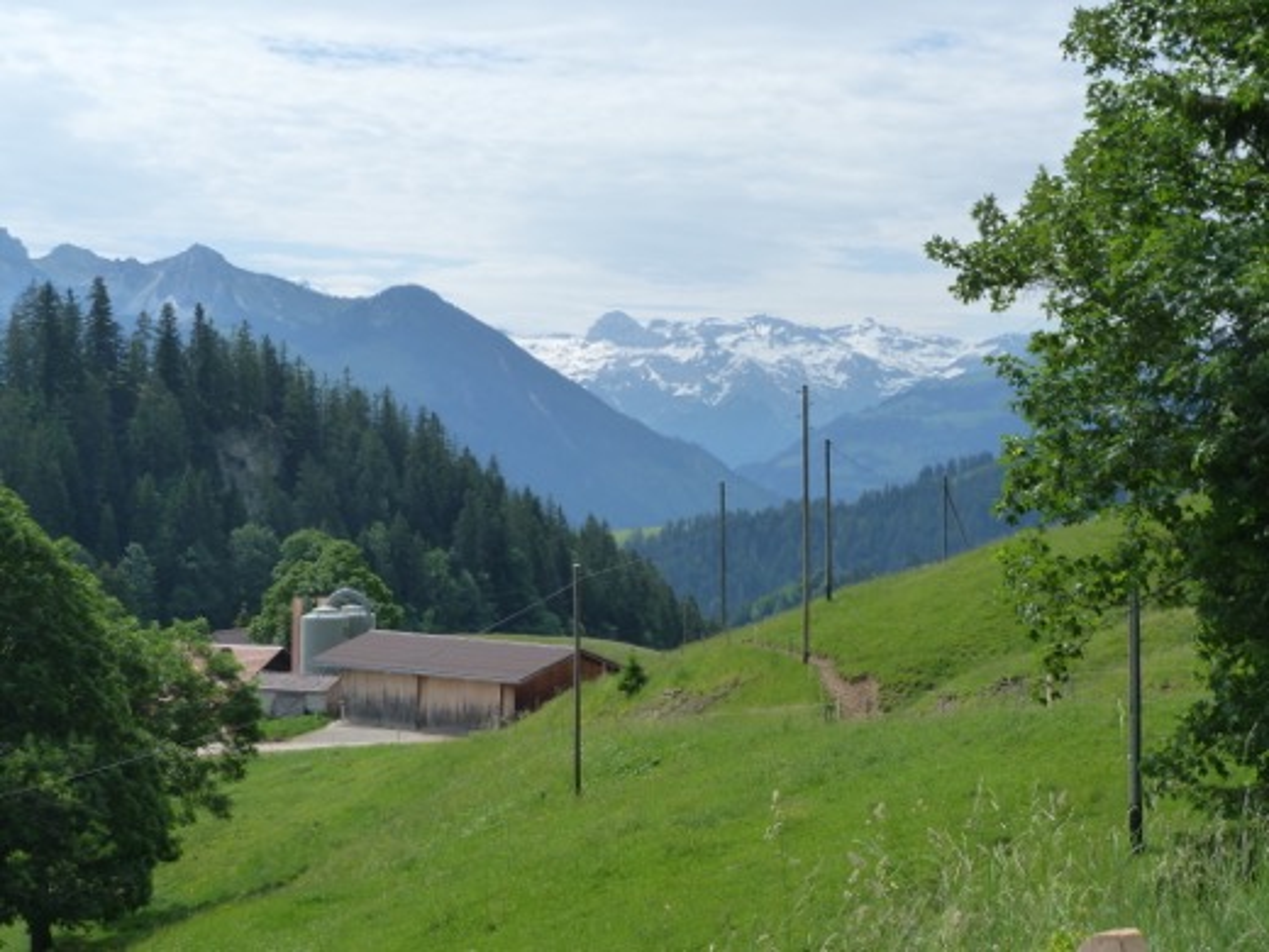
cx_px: 634
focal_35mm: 69
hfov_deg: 28.2
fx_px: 2529
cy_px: 476
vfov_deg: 21.3
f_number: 5.6
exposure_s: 1/400
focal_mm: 12.4
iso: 125
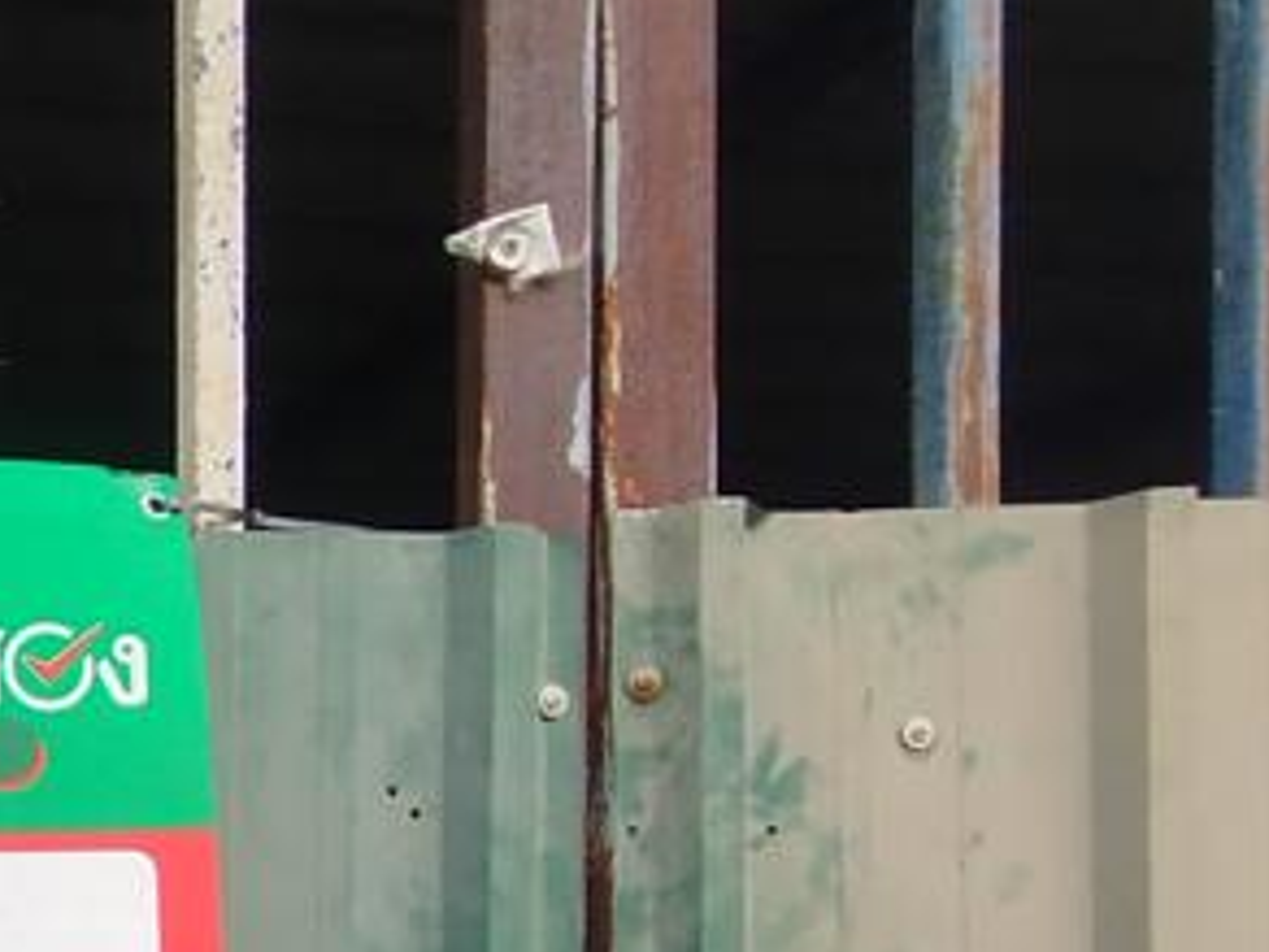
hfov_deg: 22.9
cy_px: 1269
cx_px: -854
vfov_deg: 22.1
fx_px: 2163
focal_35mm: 59
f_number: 2.2
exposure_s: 1/142
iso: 50
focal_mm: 1.65
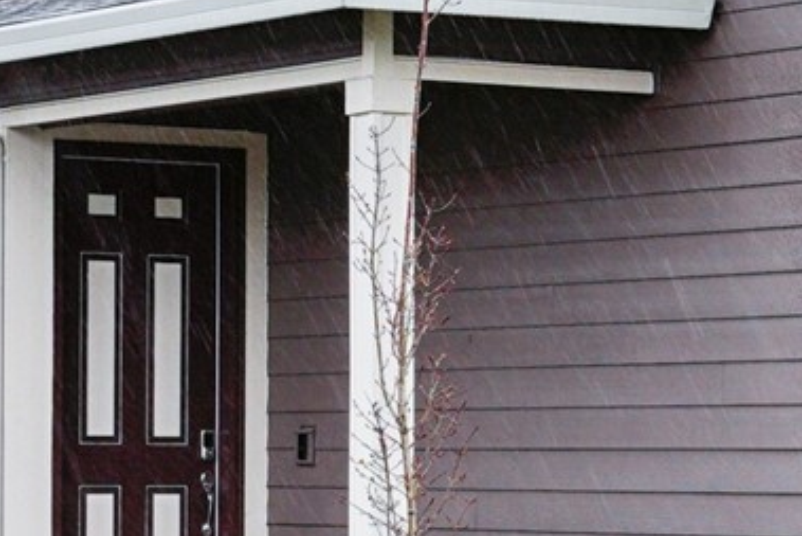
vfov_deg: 7.3
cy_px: 365
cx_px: 672
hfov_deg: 10.9
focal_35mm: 188
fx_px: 4190
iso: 200
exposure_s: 1/125
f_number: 8
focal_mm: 28
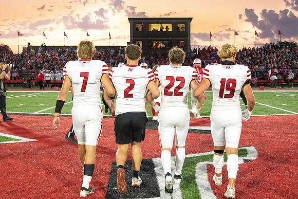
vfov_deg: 25.9
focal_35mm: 52
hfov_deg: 38.1
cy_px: 100
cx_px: 149
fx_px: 432
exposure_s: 1/250
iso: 10000
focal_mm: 48
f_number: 7.1
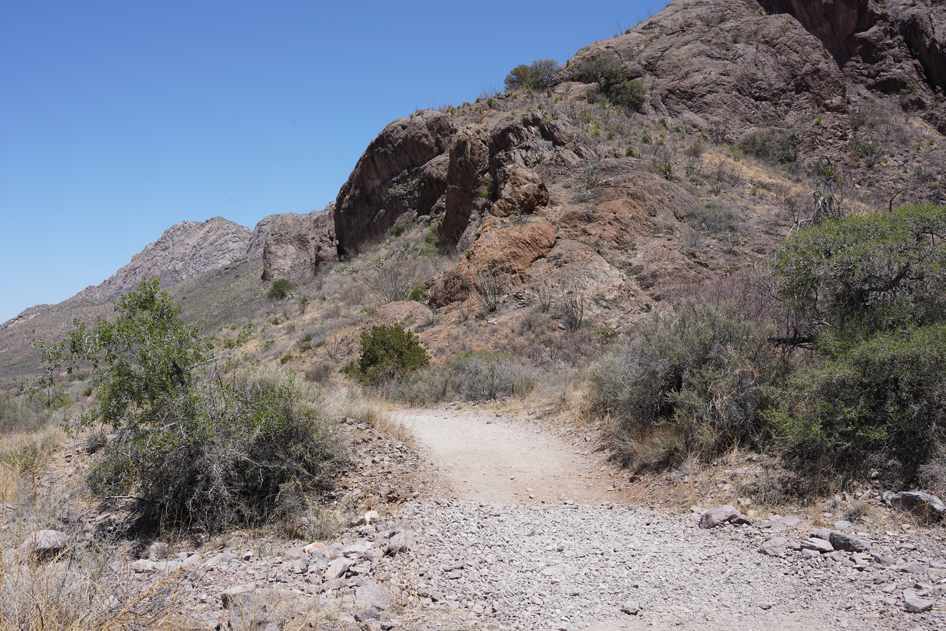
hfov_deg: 51.9
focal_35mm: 37
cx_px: 473
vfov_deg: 36.0
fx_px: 972
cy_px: 316
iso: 100
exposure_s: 1/100
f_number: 14
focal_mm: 37
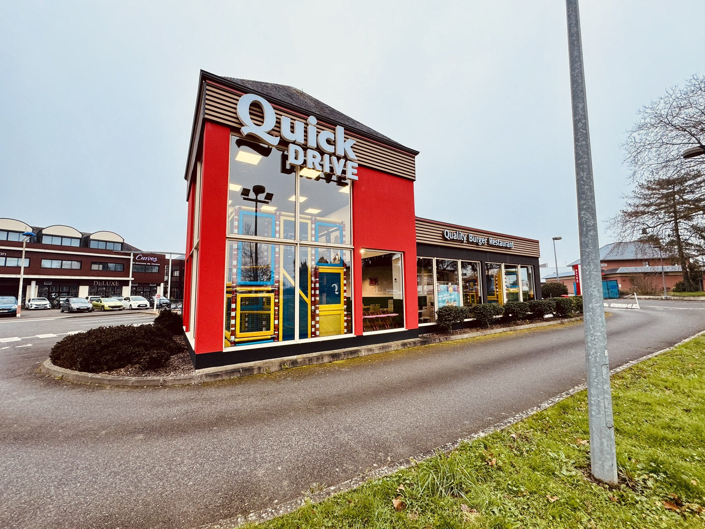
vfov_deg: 85.7
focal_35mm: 14
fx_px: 285
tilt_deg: +6.2
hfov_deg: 102.1
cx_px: 352
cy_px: 264
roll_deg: +1.7
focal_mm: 2.22
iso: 64
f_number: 2.2
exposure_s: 1/100
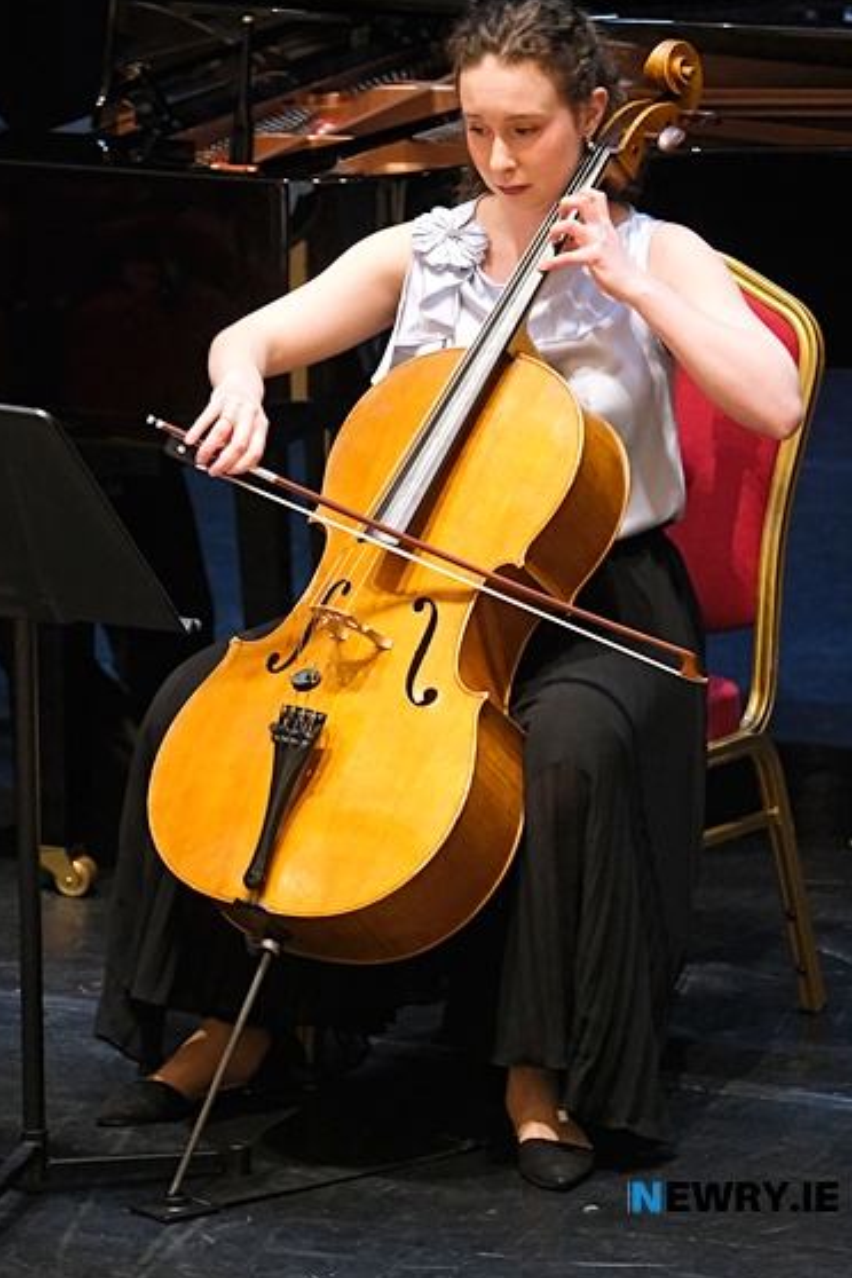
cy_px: 595
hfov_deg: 6.1
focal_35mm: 226
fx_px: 8022
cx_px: 412
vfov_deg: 9.1
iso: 6400
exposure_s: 1/125
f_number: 2.8
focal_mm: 140
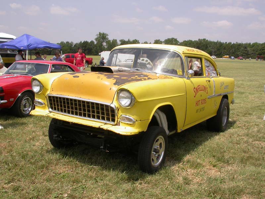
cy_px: 100
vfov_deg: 37.7
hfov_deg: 49.0
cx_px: 132
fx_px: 291
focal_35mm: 38
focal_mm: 7.85
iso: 100
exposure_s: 1/373
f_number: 7.5
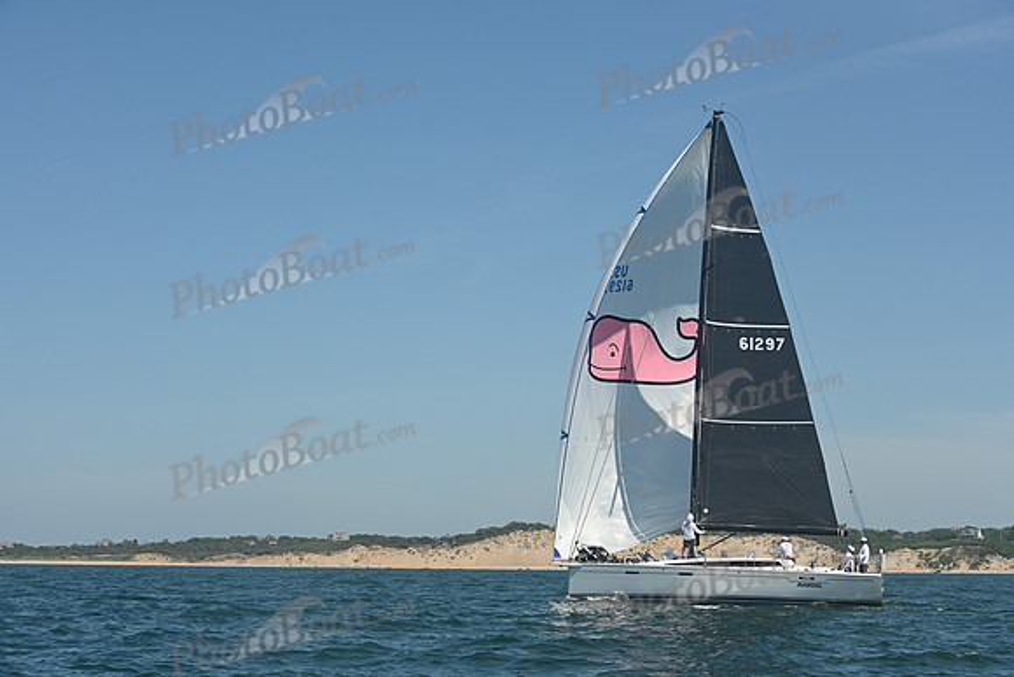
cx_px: 507
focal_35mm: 70
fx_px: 1972
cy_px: 338
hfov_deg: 28.8
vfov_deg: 19.5
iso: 320
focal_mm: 70
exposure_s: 1/1000
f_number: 9
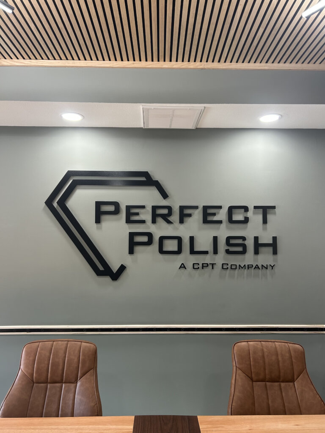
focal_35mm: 26
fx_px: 325
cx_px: 162
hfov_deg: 53.1
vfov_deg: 67.3
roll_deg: +0.5
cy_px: 216
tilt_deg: +5.1
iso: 125
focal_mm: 5.7
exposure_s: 1/120
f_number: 1.5
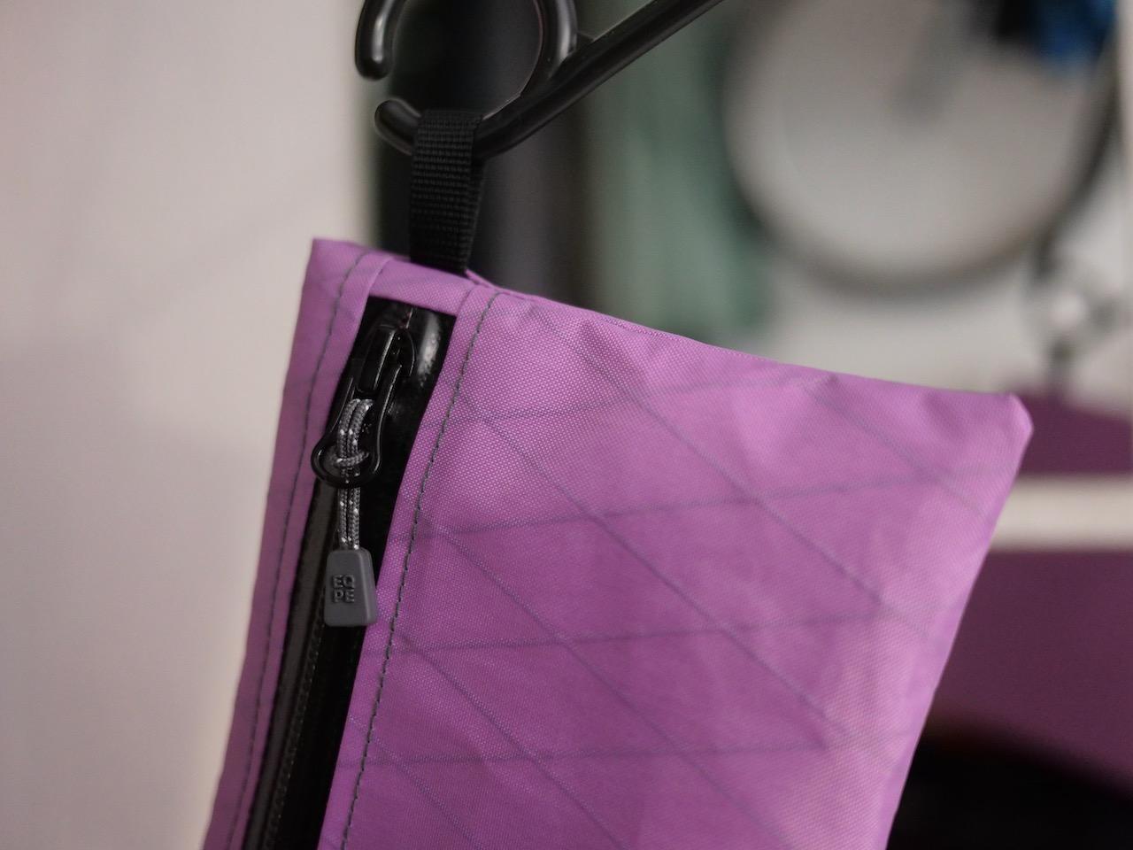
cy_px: 425
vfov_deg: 36.0
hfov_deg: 46.8
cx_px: 566
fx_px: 1309
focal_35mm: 40
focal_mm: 20
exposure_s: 1/60
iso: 2000
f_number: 1.7
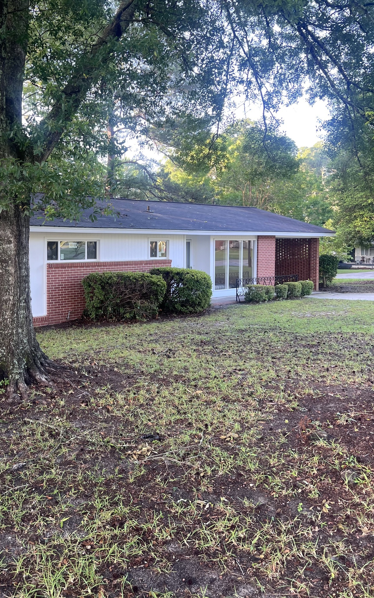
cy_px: 262
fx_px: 506
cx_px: 124
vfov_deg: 61.0
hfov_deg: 40.1
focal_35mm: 31
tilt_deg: -1.6
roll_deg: +0.4
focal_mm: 5.7
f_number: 1.5
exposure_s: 1/121
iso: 64
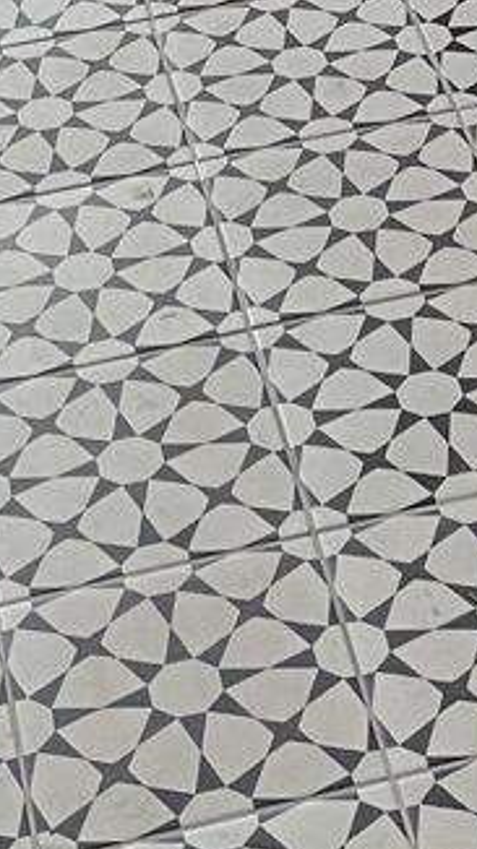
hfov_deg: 8.7
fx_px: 3130
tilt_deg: -18.2
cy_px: -901
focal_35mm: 139
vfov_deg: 13.2
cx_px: 368
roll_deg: +3.1
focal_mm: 5.1
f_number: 1.6
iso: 125
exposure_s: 1/66
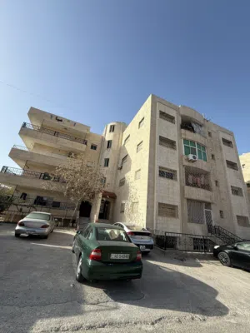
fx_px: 135
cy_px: 166
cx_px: 125
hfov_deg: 85.7
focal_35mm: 14
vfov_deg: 102.1
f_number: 2.2
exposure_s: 1/2237
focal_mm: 2.22
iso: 50
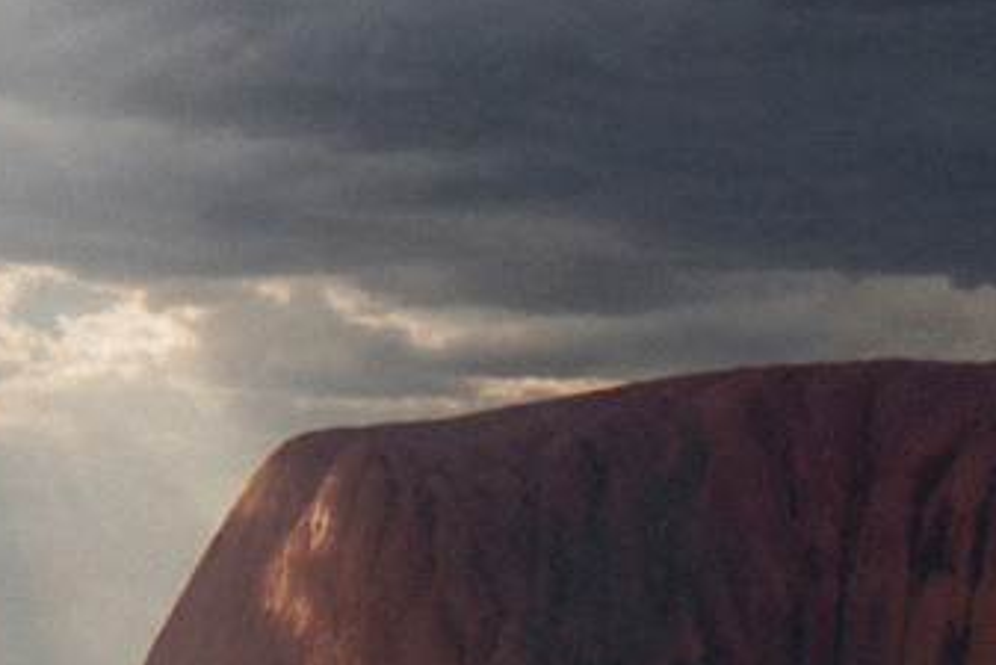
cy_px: 723
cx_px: 715
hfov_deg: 8.5
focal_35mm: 243
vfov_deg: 5.6
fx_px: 6726
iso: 400
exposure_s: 1/640
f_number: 6.3
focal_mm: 64
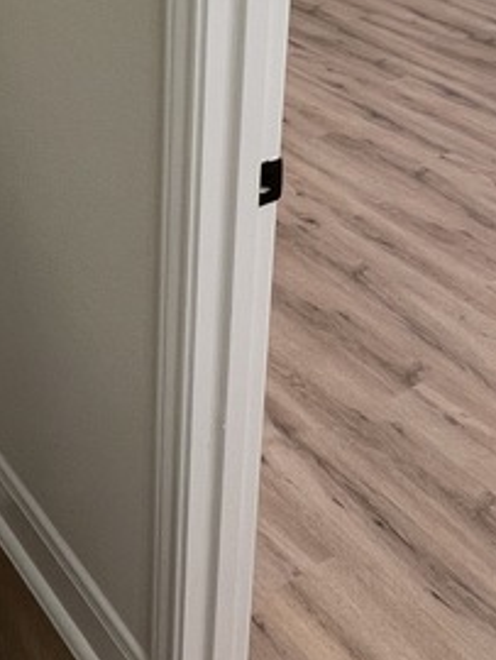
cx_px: 86
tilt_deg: -19.3
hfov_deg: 27.4
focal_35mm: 52
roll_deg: +0.6
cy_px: 10
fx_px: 992
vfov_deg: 33.8
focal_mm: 1.57
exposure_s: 1/120
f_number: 1.8
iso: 250
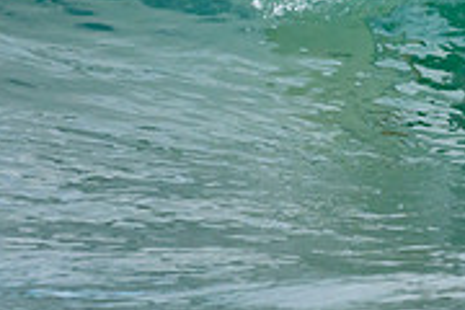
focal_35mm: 2574
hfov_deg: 0.8
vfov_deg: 0.5
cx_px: 677
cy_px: -94
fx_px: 33245
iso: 2000
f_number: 6.3
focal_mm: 800
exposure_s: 1/2000
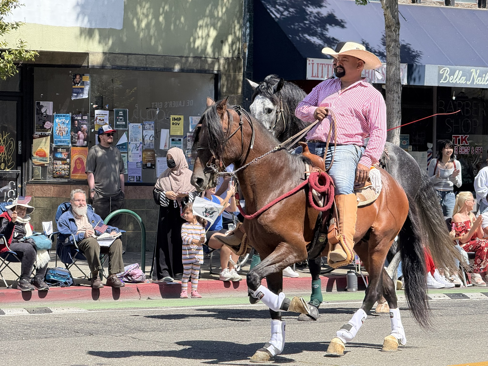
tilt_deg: -2.4
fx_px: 1692
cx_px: 244
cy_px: 183
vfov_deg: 12.3
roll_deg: -1.0
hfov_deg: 16.4
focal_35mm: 120
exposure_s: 1/668
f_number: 2.8
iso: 64
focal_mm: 15.66
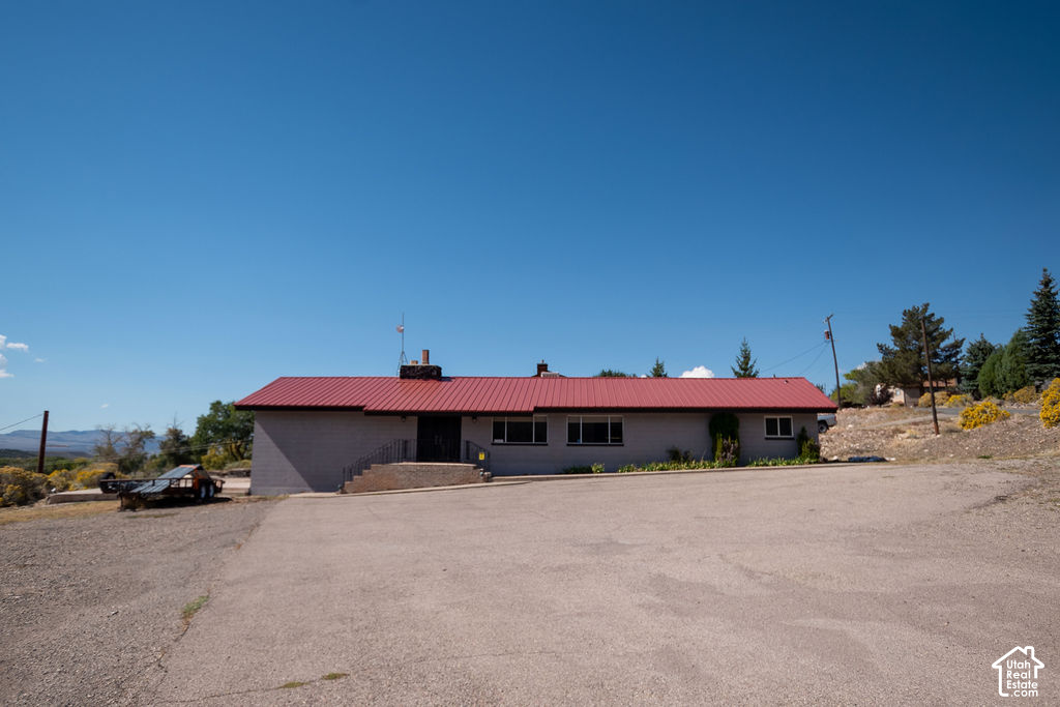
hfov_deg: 81.2
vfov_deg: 59.5
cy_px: 354
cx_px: 530
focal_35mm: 21
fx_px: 618
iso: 100
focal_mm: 14
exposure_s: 1/1600
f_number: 4
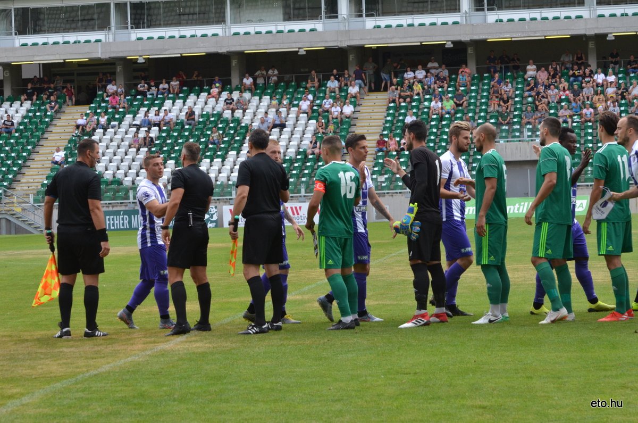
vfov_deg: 13.0
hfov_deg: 19.5
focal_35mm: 105
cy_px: 212
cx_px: 319
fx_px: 1857
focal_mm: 70
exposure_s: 1/640
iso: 800
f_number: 6.3
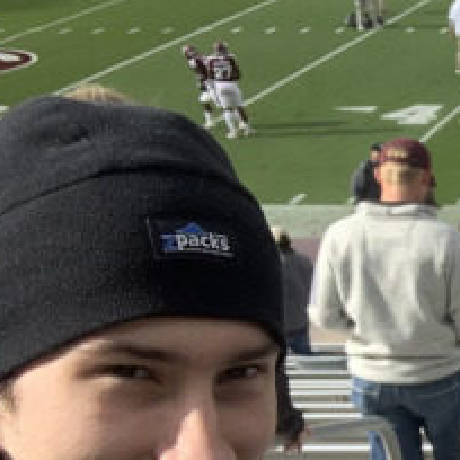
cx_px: 870
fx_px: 1669
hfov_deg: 13.7
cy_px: 331
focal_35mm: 111
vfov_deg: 15.6
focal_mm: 2.87
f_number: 2.2
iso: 16
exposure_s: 1/794
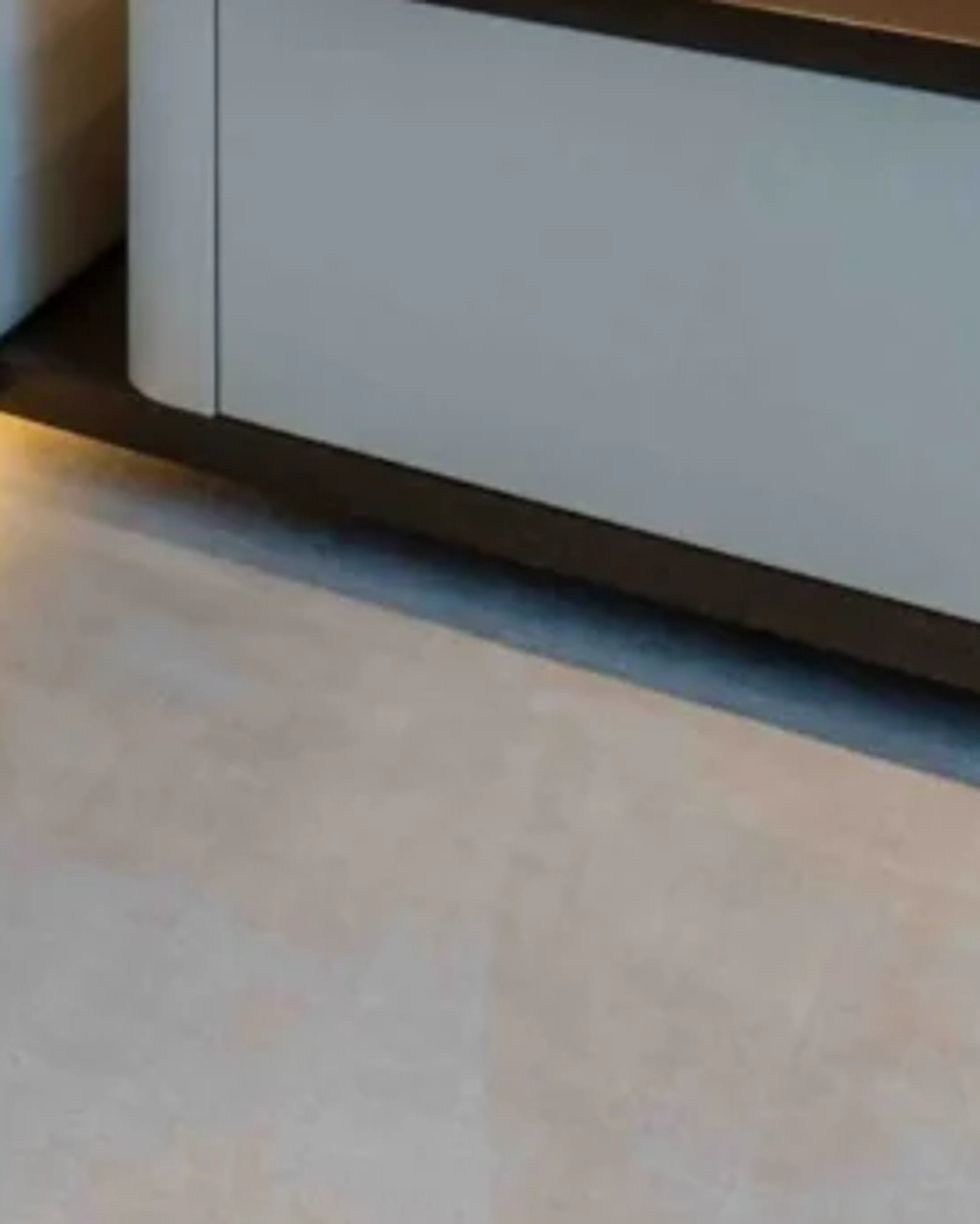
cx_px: -1635
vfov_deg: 18.8
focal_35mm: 83
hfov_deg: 12.5
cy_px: -859
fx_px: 3005
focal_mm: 10.5
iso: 100
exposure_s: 1/30
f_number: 8
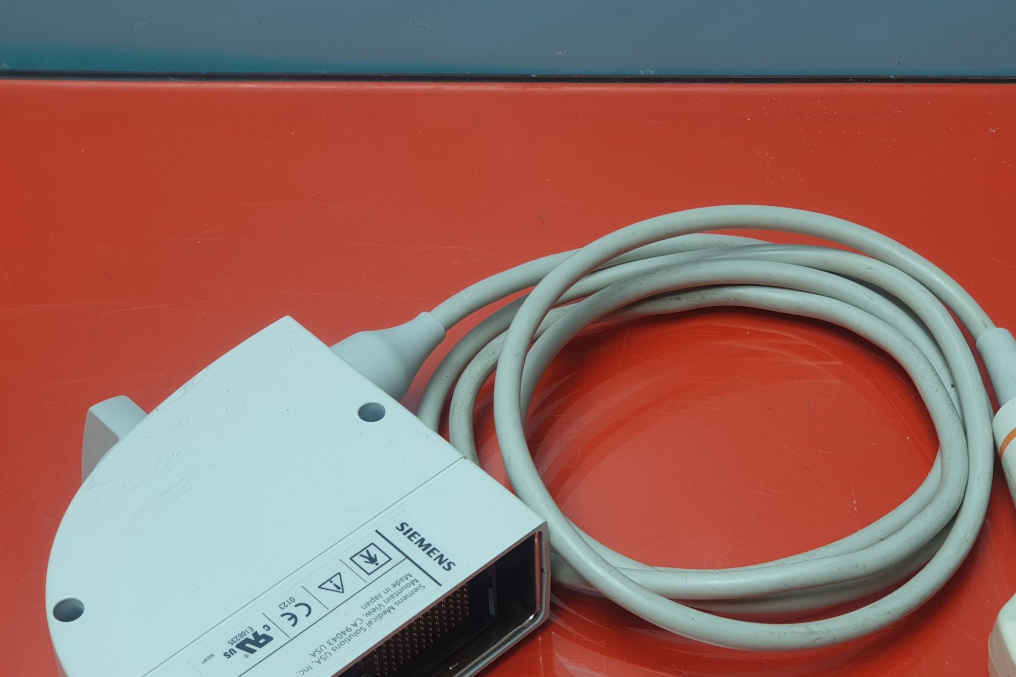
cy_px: 467
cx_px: 649
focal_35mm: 72
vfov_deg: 18.9
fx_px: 2032
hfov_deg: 28.0
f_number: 2.4
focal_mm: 6
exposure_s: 1/33
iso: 50
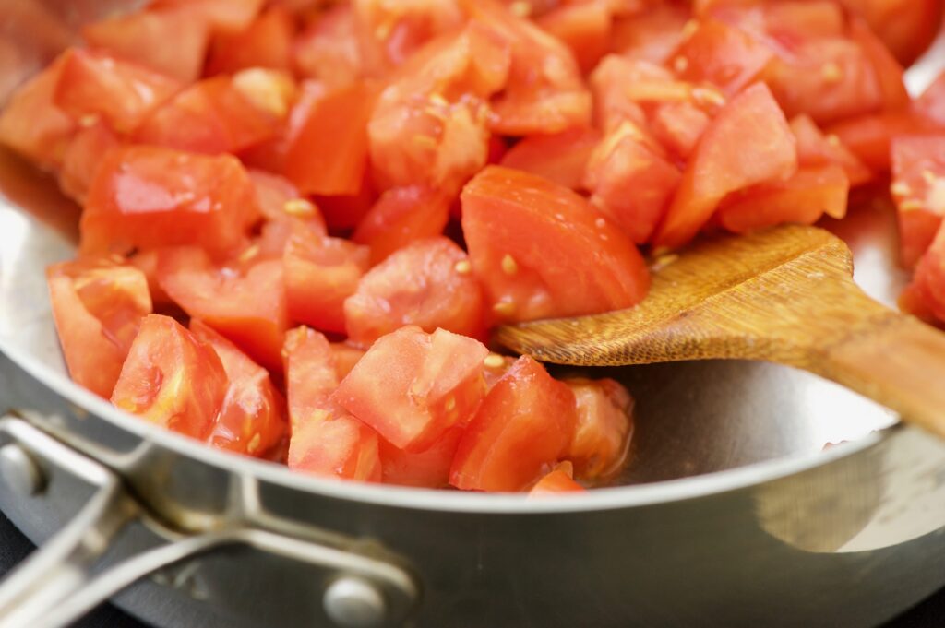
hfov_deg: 19.5
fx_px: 2754
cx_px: 472
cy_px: 314
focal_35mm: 105
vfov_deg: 13.0
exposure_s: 1/8
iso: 1000
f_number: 5.6
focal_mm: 105
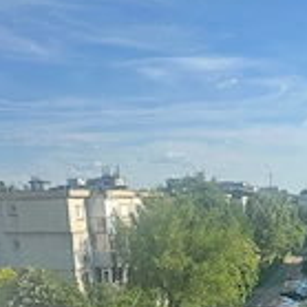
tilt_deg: -16.0
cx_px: 221
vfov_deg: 24.7
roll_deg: +1.0
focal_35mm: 61
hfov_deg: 27.9
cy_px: 393
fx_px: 612
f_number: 1.78
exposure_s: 1/3247
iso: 80
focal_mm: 6.86
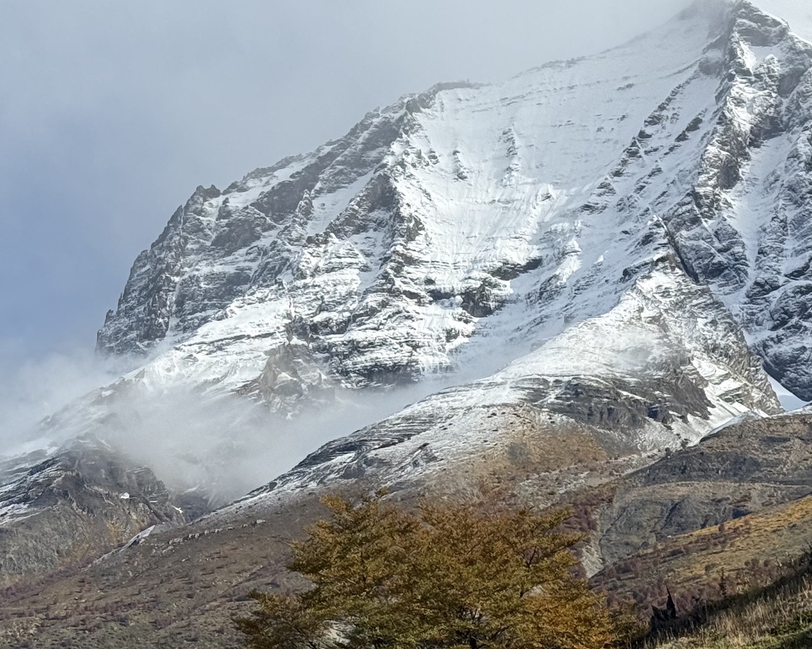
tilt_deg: +14.1
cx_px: 153
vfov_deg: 14.7
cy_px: 502
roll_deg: -3.2
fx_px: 2499
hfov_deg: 18.3
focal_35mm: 104
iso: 64
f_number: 1.78
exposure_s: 1/7143
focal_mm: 6.76
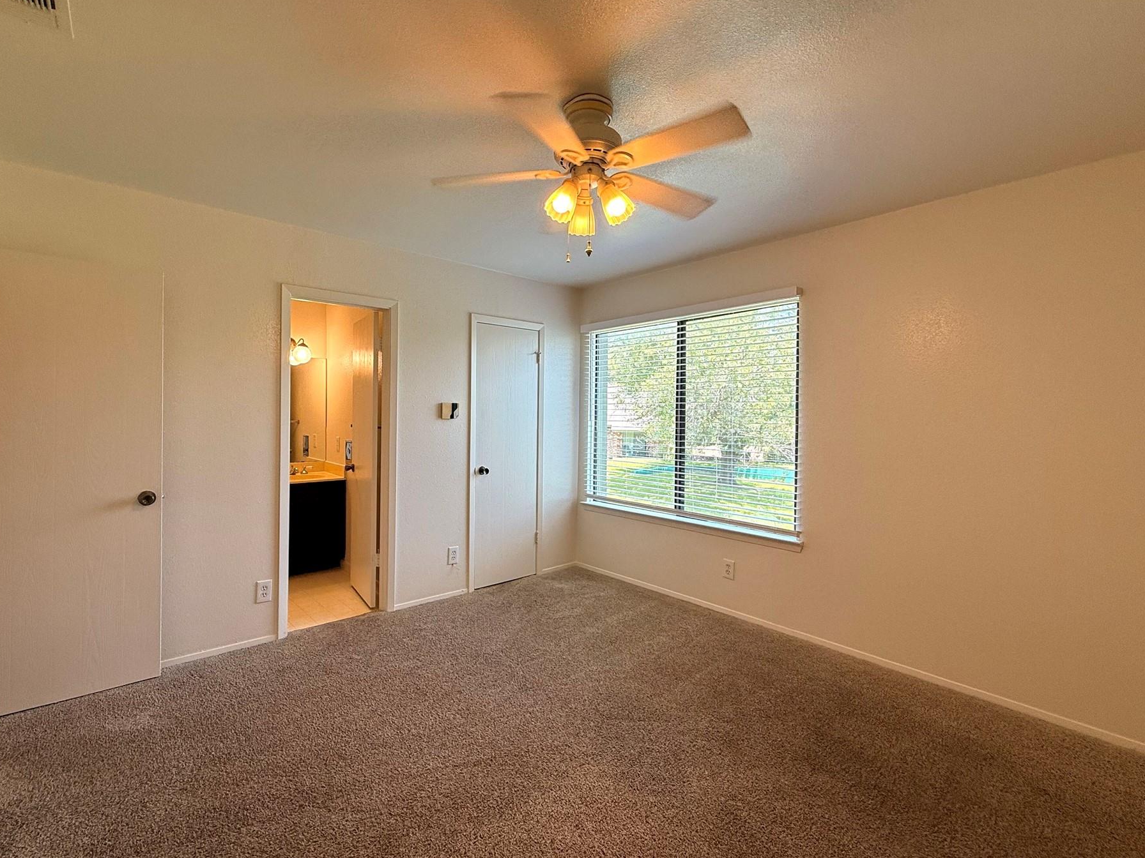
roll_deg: -0.8
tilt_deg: -0.5
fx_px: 529
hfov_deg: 94.4
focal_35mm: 16
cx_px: 543
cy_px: 421
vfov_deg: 78.1
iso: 50
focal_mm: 2.22
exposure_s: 1/126
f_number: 2.2
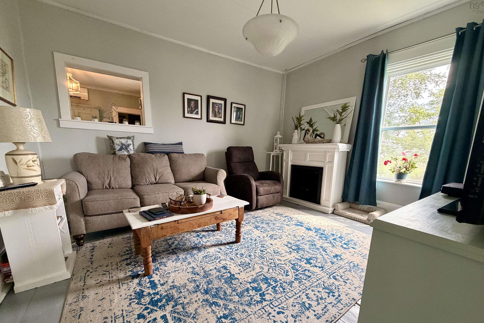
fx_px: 202
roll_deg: -1.0
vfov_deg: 76.9
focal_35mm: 15
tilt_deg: -10.3
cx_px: 248
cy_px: 184
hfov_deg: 100.4
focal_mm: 2.22
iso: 250
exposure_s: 1/121
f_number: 2.2
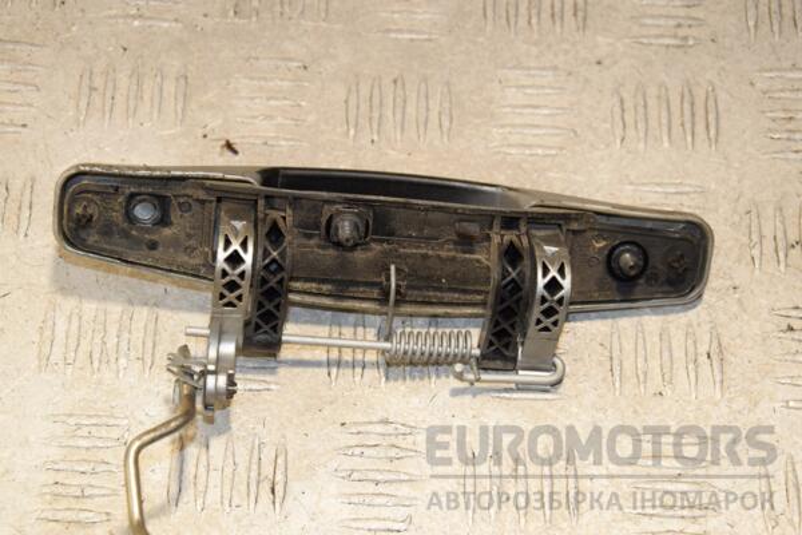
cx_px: 401
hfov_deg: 21.9
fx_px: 2072
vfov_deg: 14.7
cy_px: 268
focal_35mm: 93
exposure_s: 1/200
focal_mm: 62
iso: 800
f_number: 7.1
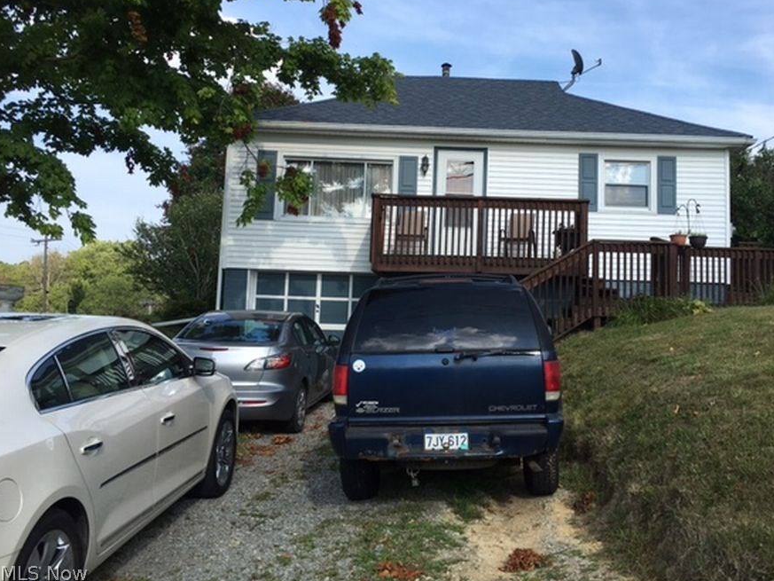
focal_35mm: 34
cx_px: 450
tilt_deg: +6.0
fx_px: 760
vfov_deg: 41.7
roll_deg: -1.2
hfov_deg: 53.7
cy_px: 247
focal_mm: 4.15
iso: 25
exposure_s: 1/1131
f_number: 2.2
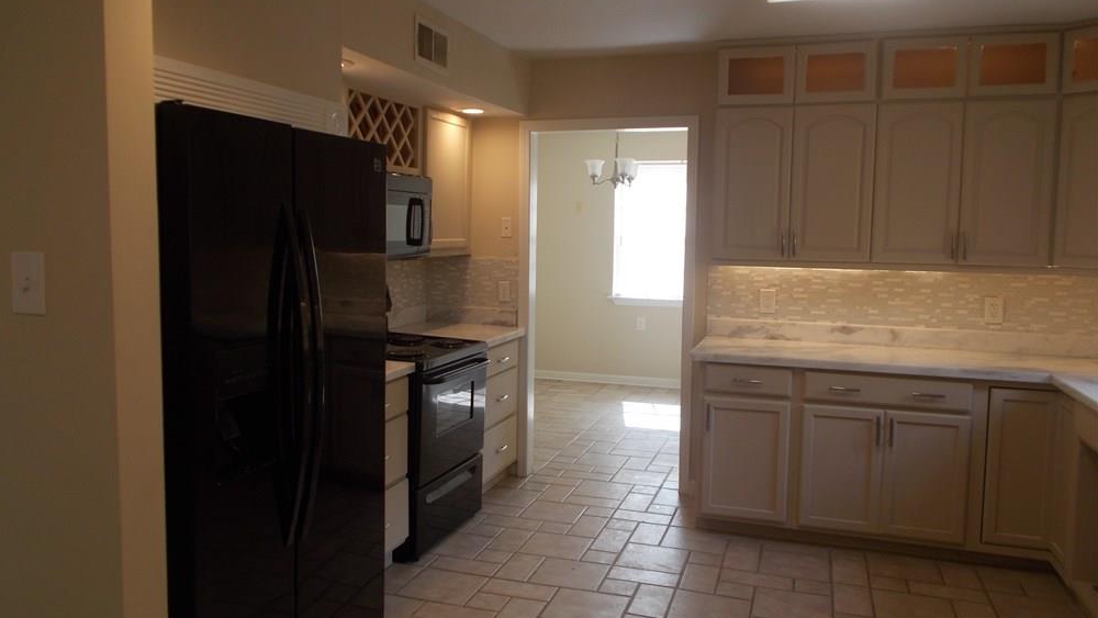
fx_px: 845
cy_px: 306
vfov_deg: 40.2
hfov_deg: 66.0
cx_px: 537
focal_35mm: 29
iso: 80
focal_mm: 4.6
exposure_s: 1/40
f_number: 3.2
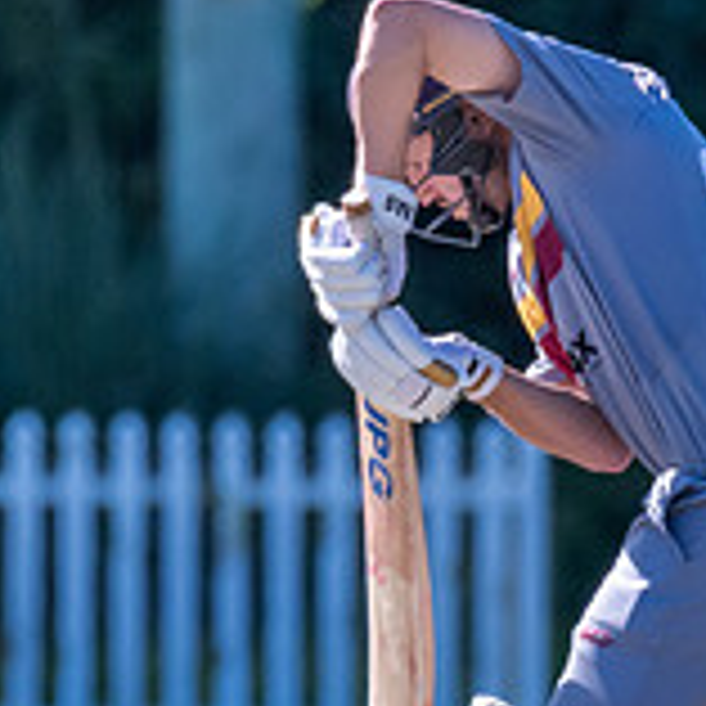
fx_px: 58471
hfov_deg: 0.7
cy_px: 509
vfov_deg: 0.7
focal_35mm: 2534
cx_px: 545
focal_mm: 600
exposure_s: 1/2000
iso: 1100
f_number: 6.3
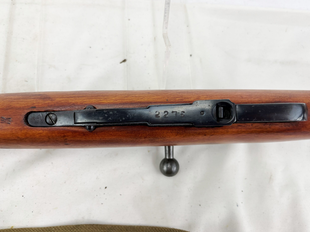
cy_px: 112
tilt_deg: -69.5
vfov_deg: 51.3
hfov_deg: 65.3
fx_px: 242
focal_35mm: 27
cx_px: 156
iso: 32
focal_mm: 5.1
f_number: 1.6
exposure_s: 1/134
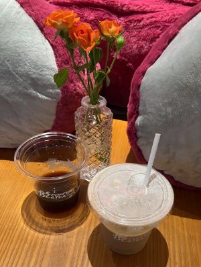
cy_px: 134
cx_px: 100
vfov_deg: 61.7
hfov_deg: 48.2
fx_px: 225
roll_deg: -0.9
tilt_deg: -44.1
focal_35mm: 29
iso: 125
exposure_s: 1/50
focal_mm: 5.7
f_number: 1.5
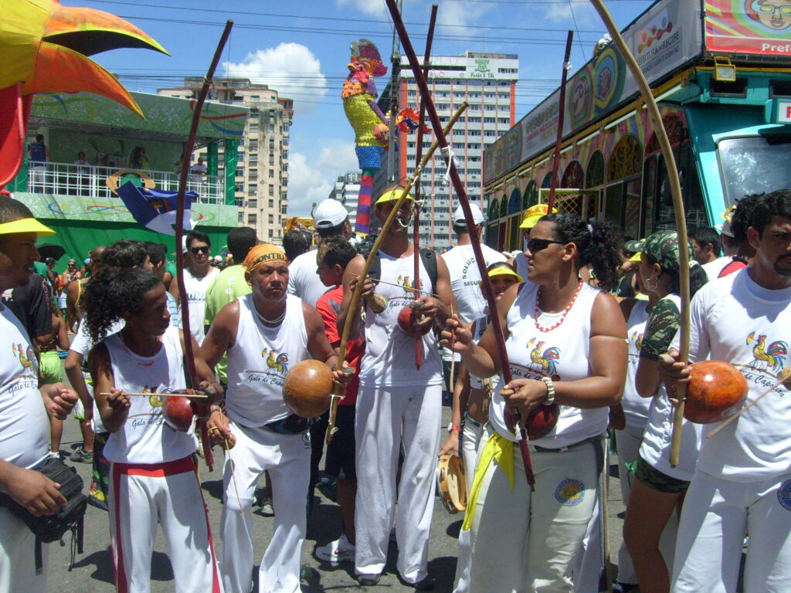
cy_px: 296
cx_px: 396
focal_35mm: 35
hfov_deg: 52.6
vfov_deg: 40.7
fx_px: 800
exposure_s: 1/350
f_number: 7.1
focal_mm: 5.8
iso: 80
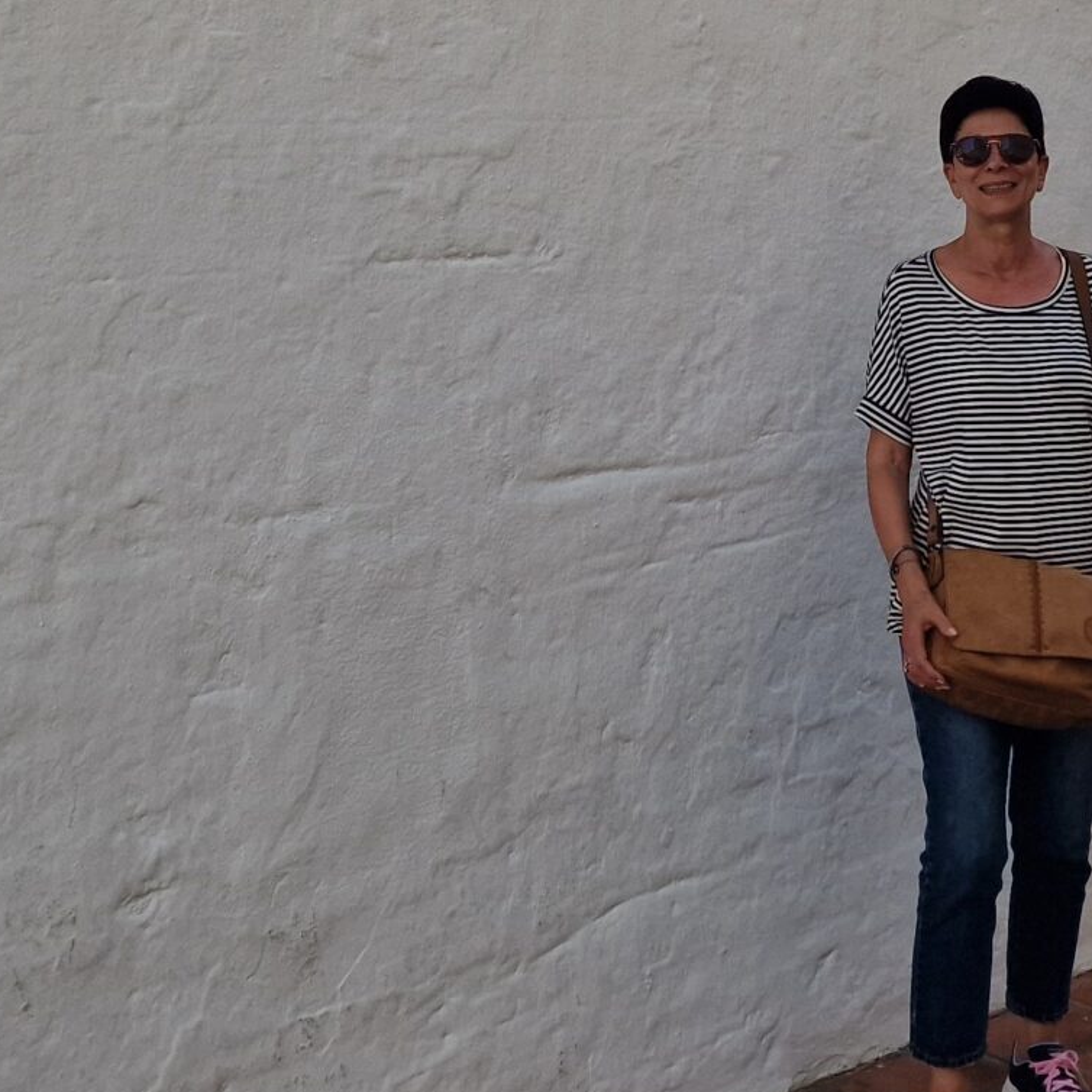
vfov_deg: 23.7
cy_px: -56
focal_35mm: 69
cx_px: 769
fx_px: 2463
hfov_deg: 24.8
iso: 50
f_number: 1.8
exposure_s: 1/804
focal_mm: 6.4
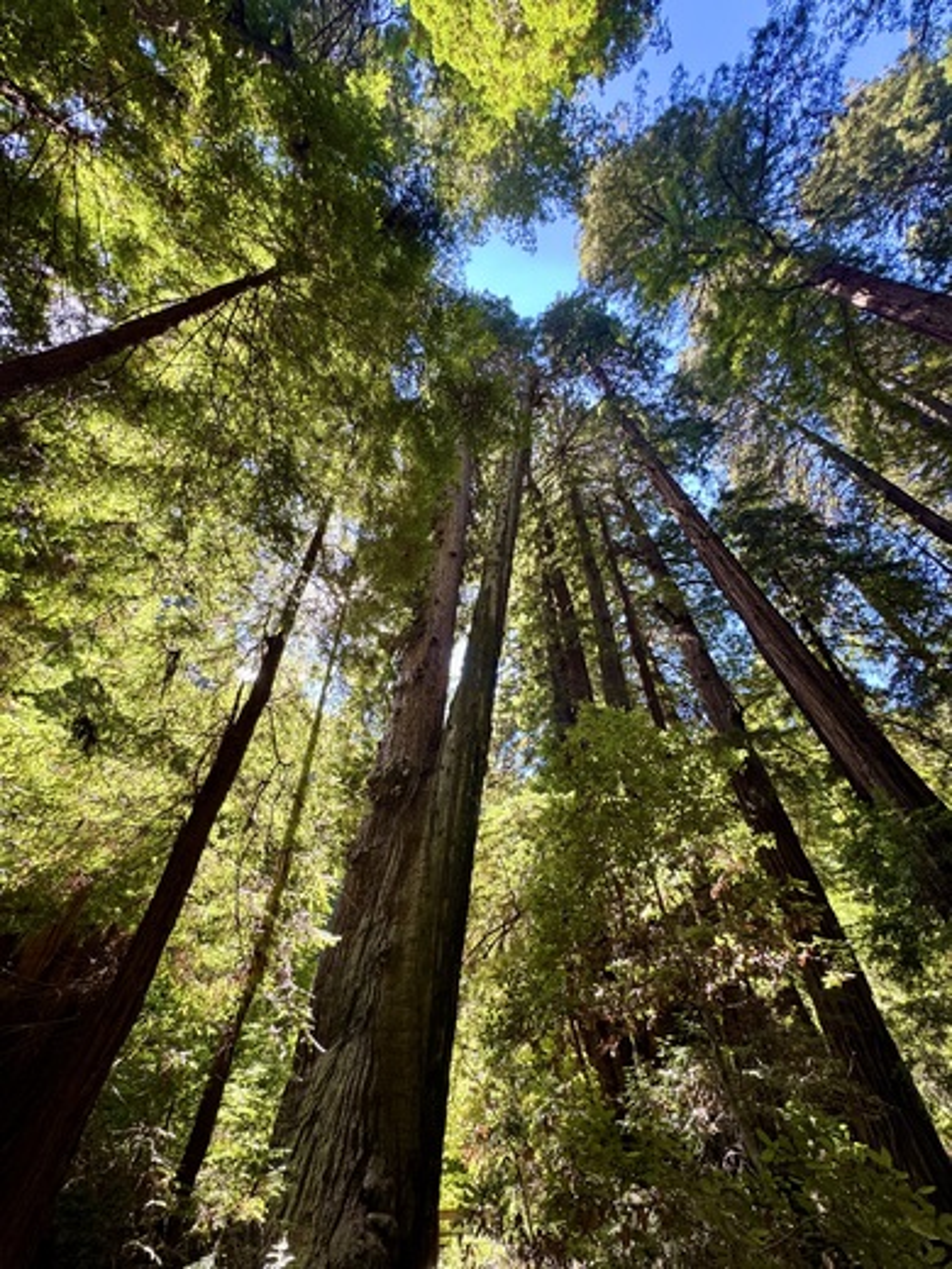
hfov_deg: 85.7
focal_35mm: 14
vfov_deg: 102.1
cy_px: 634
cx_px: 476
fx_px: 513
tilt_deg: +46.6
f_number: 2.2
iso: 64
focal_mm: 2.22
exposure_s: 1/99
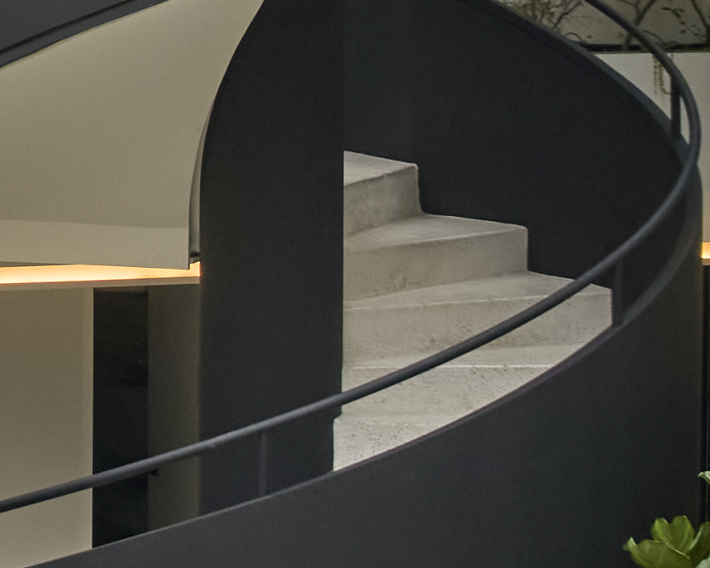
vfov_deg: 11.2
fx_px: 2837
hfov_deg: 13.1
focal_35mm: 135
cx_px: -510
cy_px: -145
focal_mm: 8.38
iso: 120
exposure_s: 1/250
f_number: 2.8
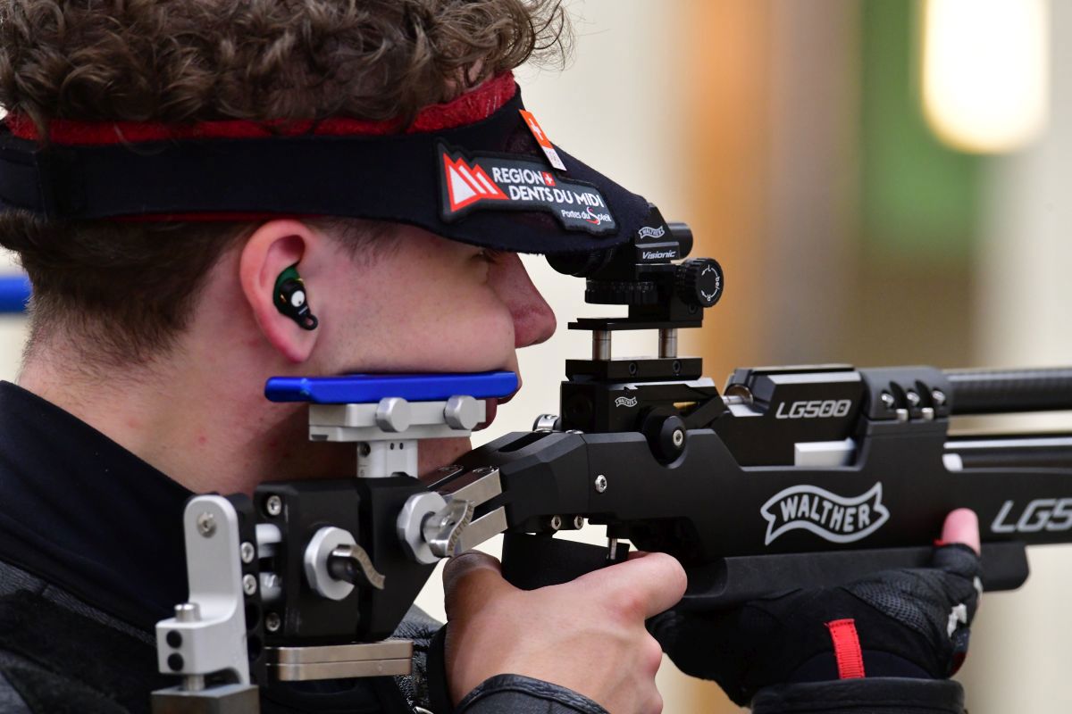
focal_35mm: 500
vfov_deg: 2.7
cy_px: 357
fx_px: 14888
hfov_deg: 4.1
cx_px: 536
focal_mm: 500
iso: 5000
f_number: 9
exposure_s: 1/50
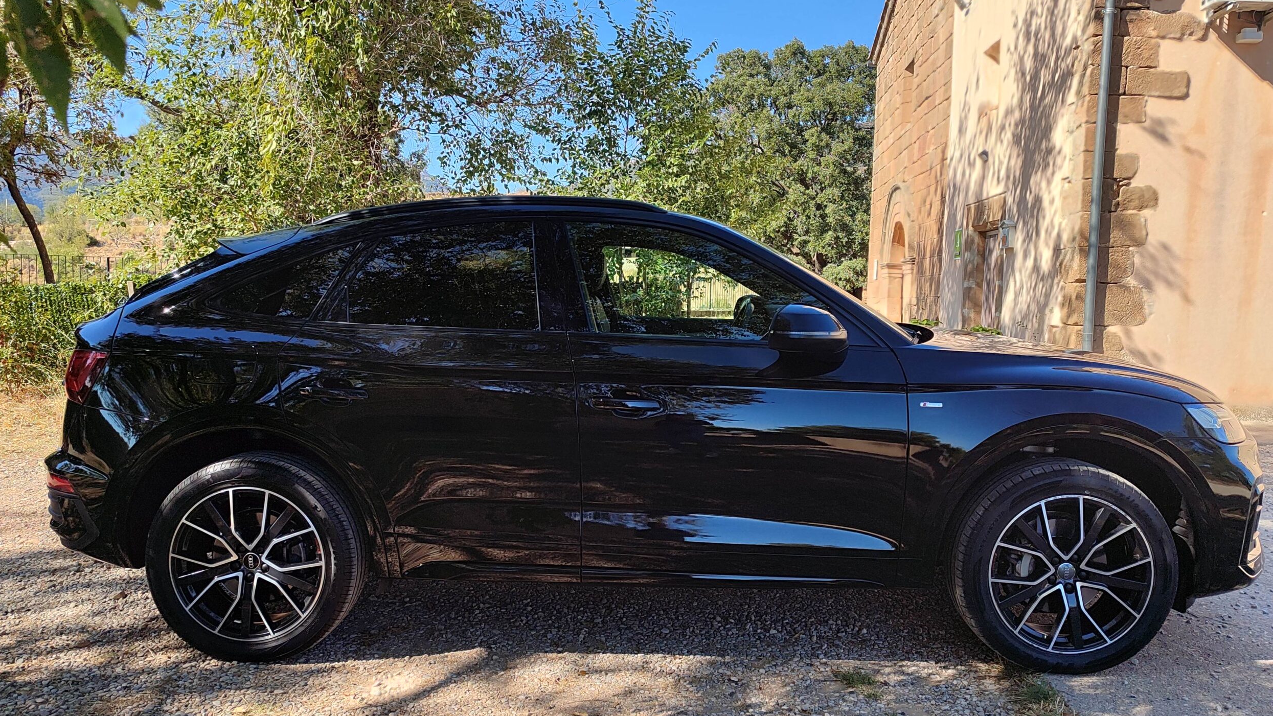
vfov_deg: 41.5
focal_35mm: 28
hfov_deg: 67.9
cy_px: 357
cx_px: 643
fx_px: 945
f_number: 1.89
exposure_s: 1/598
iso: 50
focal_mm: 5.95
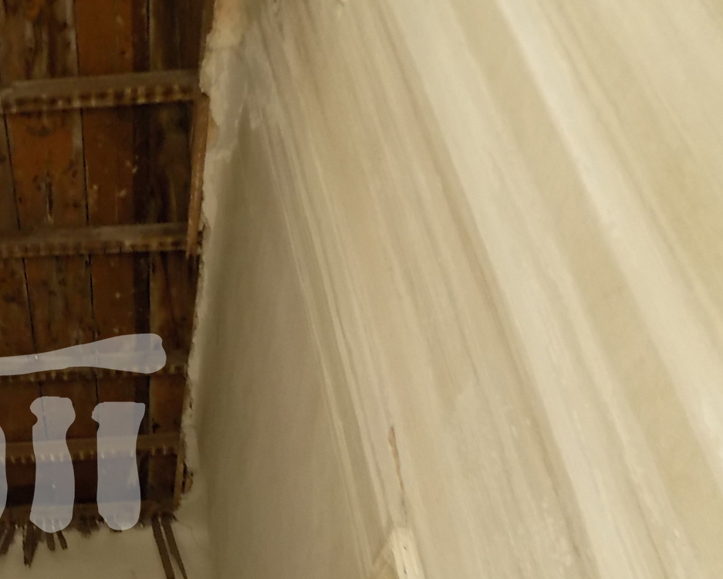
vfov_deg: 32.1
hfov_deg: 36.3
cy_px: 435
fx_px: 985
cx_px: -1
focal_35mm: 46
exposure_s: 1/30
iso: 250
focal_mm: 4
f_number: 3.1
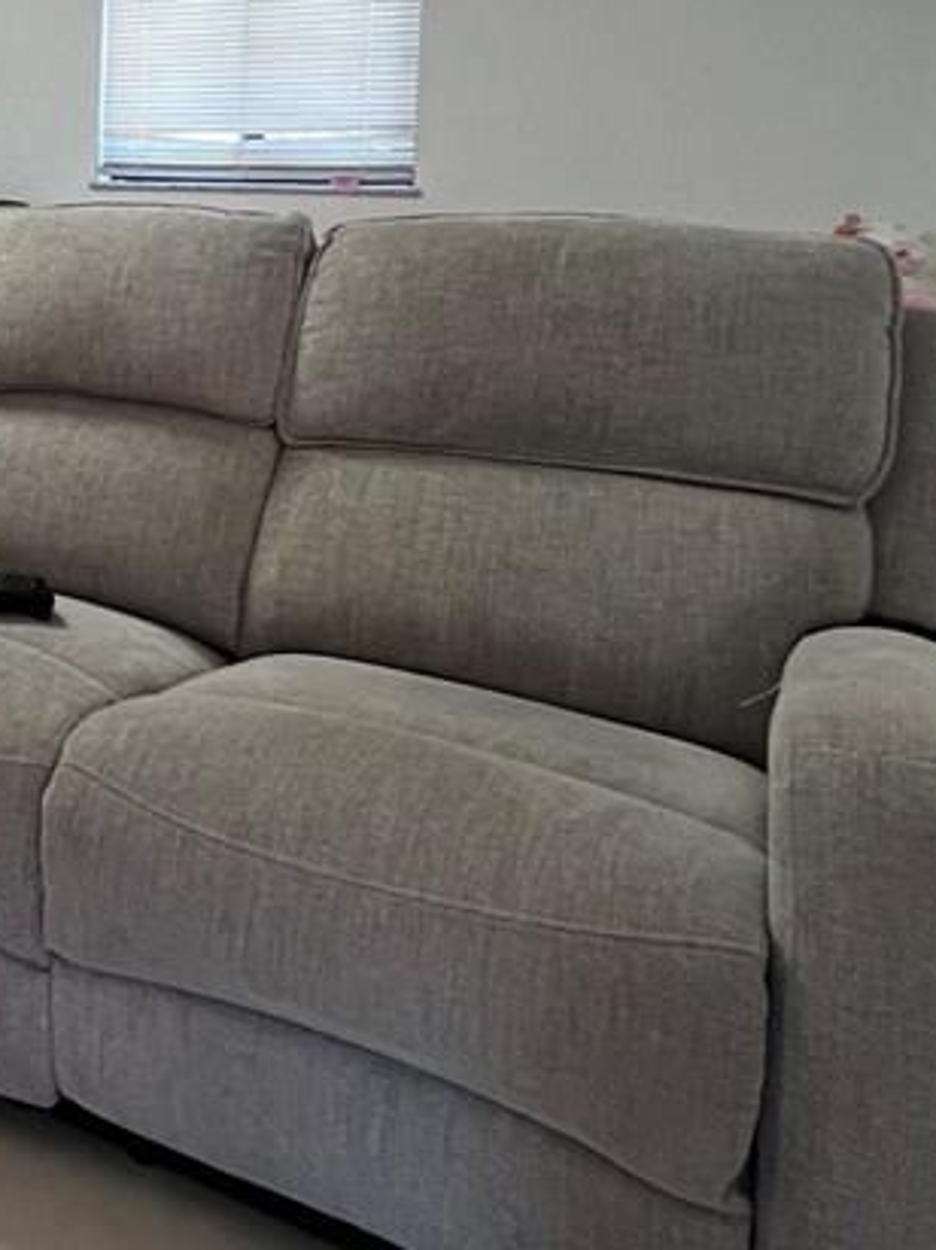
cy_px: 252
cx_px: -328
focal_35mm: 38
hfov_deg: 29.2
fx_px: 1371
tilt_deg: -3.1
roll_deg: -0.5
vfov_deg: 46.5
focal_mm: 1.57
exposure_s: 1/120
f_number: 1.8
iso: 200
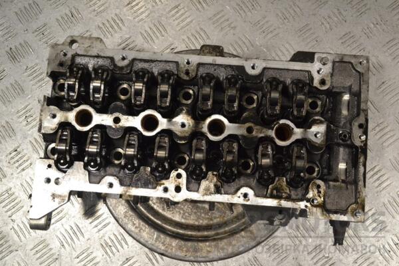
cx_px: 200
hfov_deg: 49.6
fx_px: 432
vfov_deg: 34.2
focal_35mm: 39
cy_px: 133
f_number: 9
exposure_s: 1/320
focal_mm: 26
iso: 3200
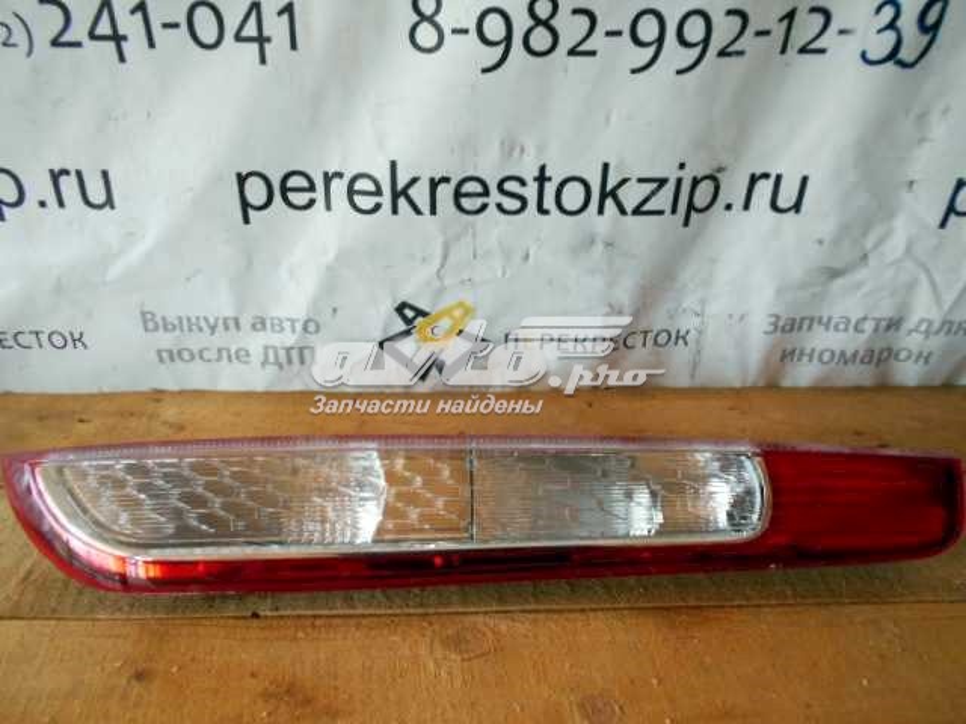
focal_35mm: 26
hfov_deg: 67.3
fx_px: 726
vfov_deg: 53.1
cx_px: 483
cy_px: 362
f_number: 3.2
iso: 400
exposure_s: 1/15
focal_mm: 4.6
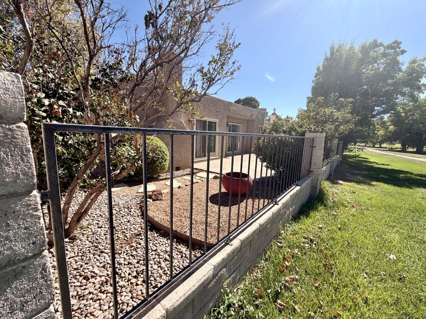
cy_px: 160
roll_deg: -1.6
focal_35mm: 14
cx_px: 213
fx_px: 172
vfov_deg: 85.7
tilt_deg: -9.1
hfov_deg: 102.1
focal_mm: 2.22
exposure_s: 1/770
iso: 32
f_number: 2.2
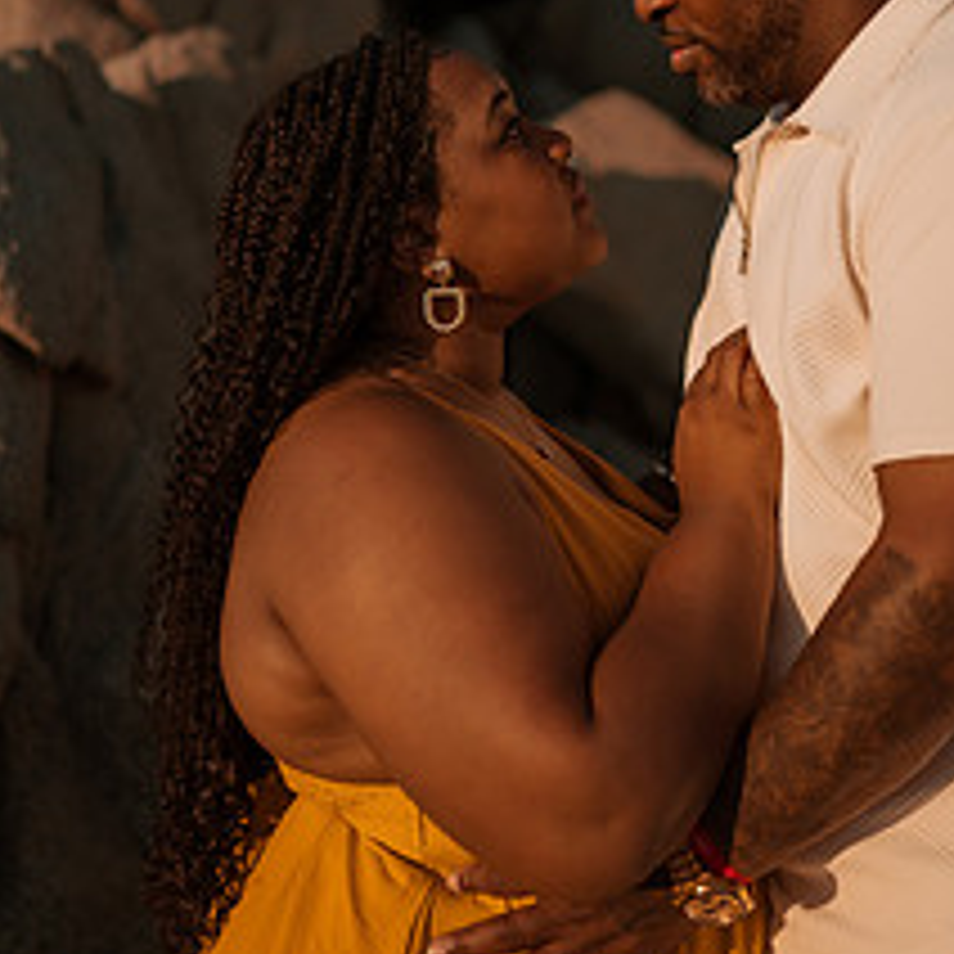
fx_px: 1964
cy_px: 234
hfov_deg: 27.2
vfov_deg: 26.9
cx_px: 598
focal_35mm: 63
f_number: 1.8
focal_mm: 35
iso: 50
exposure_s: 1/5000
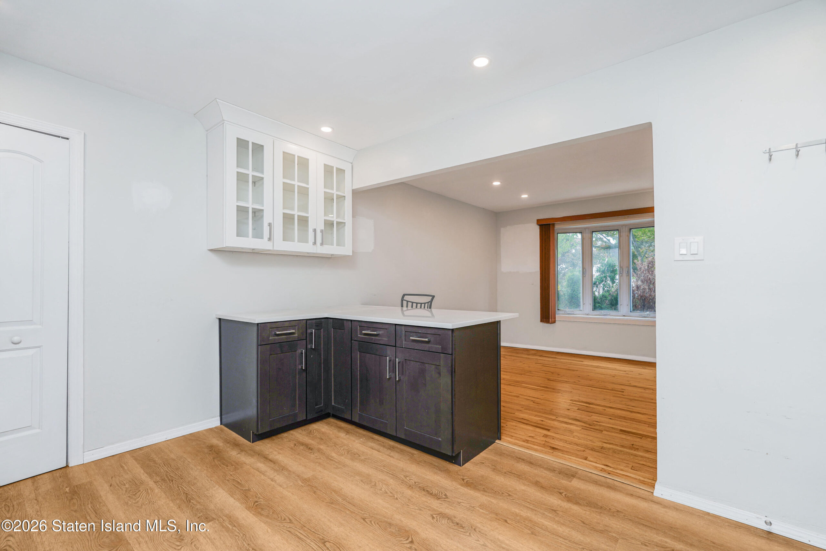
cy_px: 276
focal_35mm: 16
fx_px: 367
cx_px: 413
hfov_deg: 96.7
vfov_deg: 73.8
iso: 64
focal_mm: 16
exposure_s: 1/50
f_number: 5
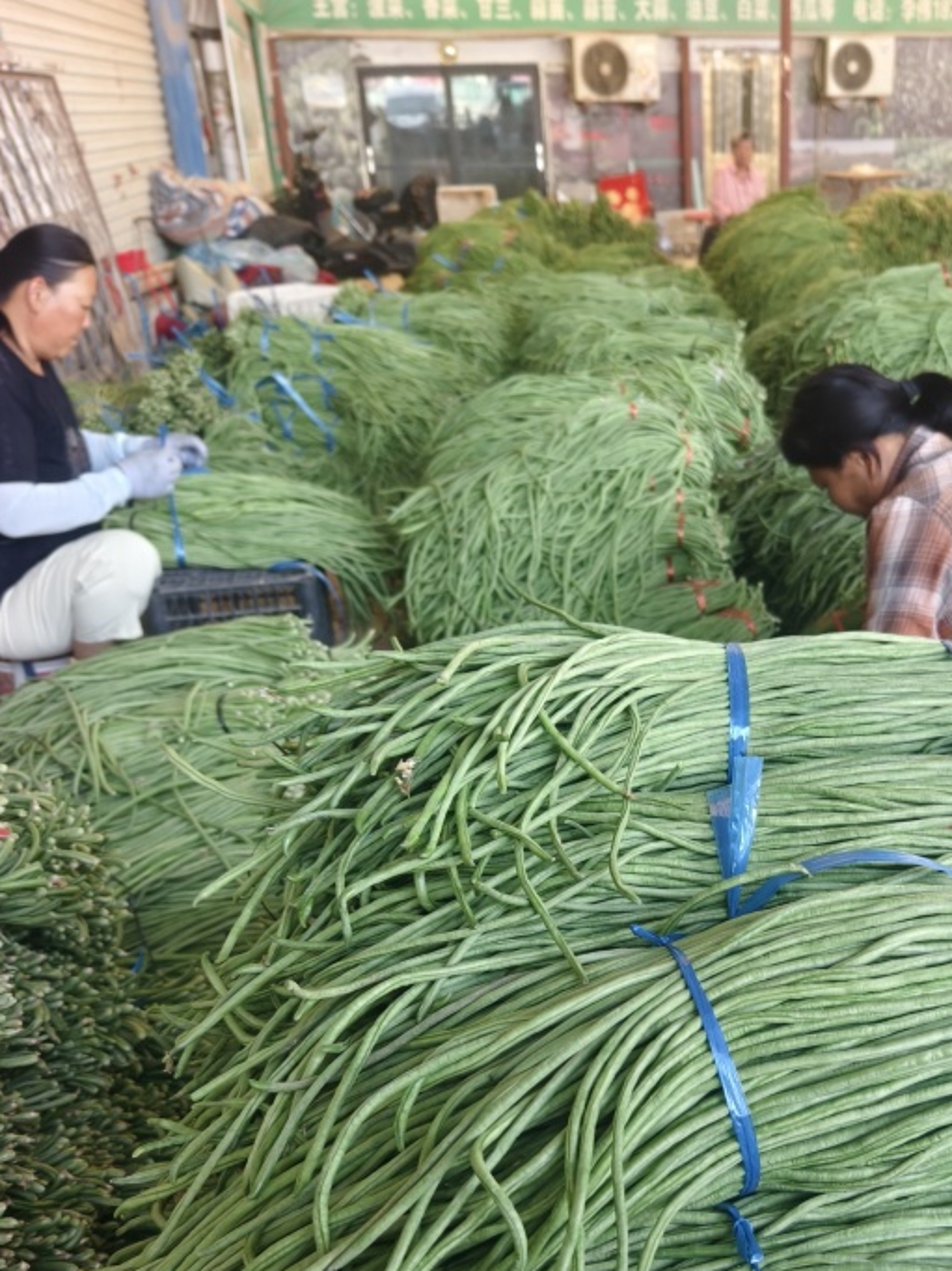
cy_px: 895
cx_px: 706
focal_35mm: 36
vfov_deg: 50.0
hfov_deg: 38.7
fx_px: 1321
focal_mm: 8.67
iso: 89
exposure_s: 1/100
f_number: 1.75
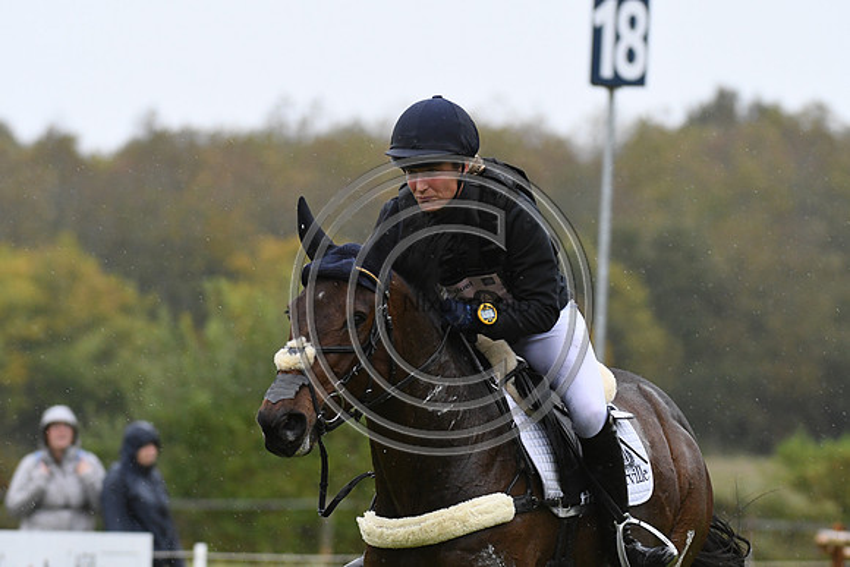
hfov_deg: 6.9
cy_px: 284
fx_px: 7085
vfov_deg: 4.6
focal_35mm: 300
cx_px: 425
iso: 2000
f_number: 4.5
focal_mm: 200
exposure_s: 1/1250
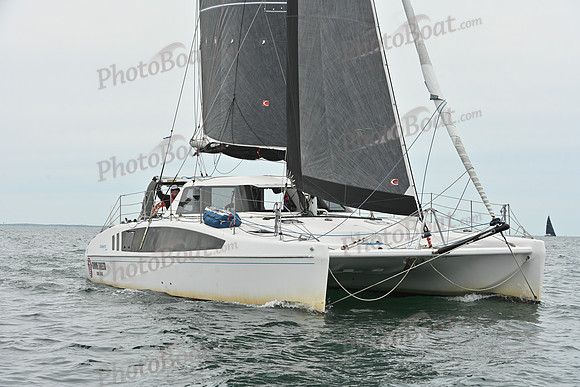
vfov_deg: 19.5
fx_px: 1128
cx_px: 290
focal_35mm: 70
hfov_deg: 28.8
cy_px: 194
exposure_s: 1/1250
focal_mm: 70
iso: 320
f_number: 7.1
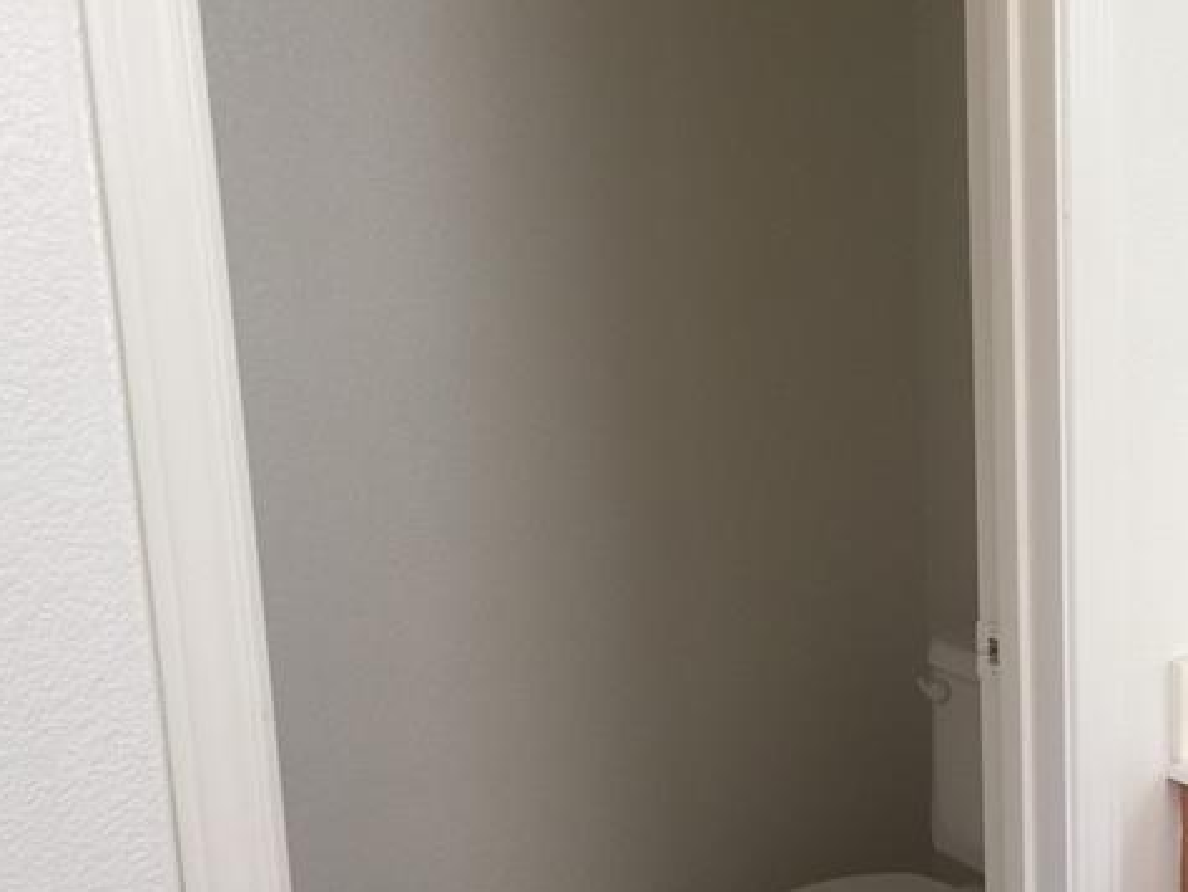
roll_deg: +0.6
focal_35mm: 49
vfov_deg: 29.5
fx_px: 1682
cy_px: 570
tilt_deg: -10.7
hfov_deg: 37.8
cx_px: 912
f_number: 2.2
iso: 32
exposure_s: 1/40
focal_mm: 4.15
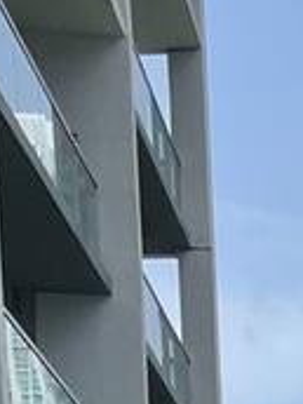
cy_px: 1238
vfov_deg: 8.8
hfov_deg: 7.7
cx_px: 691
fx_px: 2112
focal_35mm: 181
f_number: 1.6
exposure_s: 1/4132
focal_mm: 4.2
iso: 32
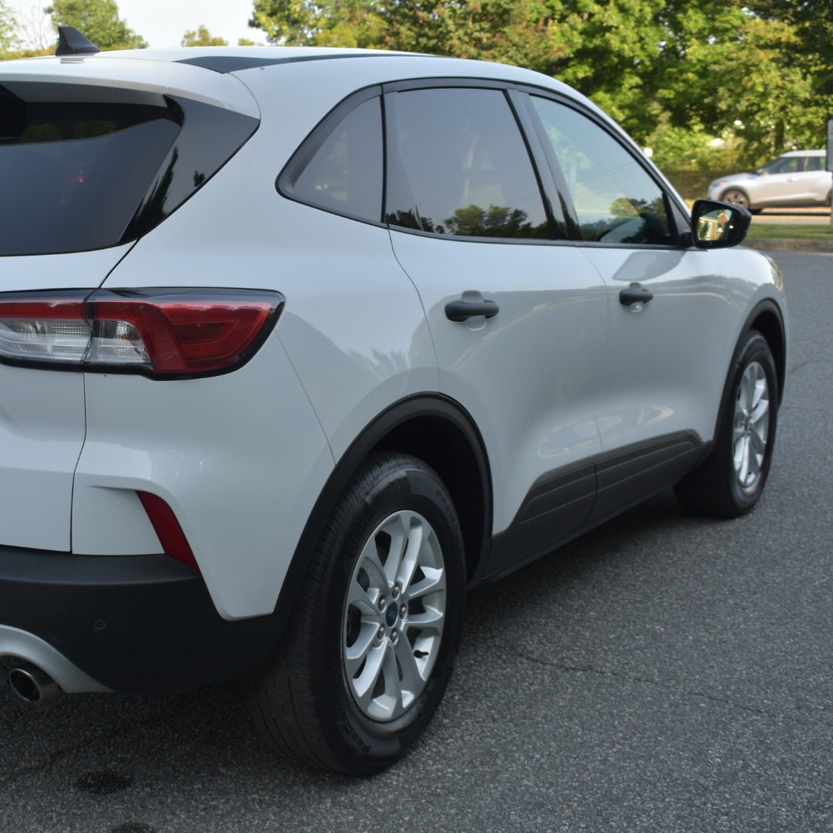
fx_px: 1433
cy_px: 417
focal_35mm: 53
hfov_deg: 31.9
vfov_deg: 32.4
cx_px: 228
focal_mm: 27
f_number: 5.6
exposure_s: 1/125
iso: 100
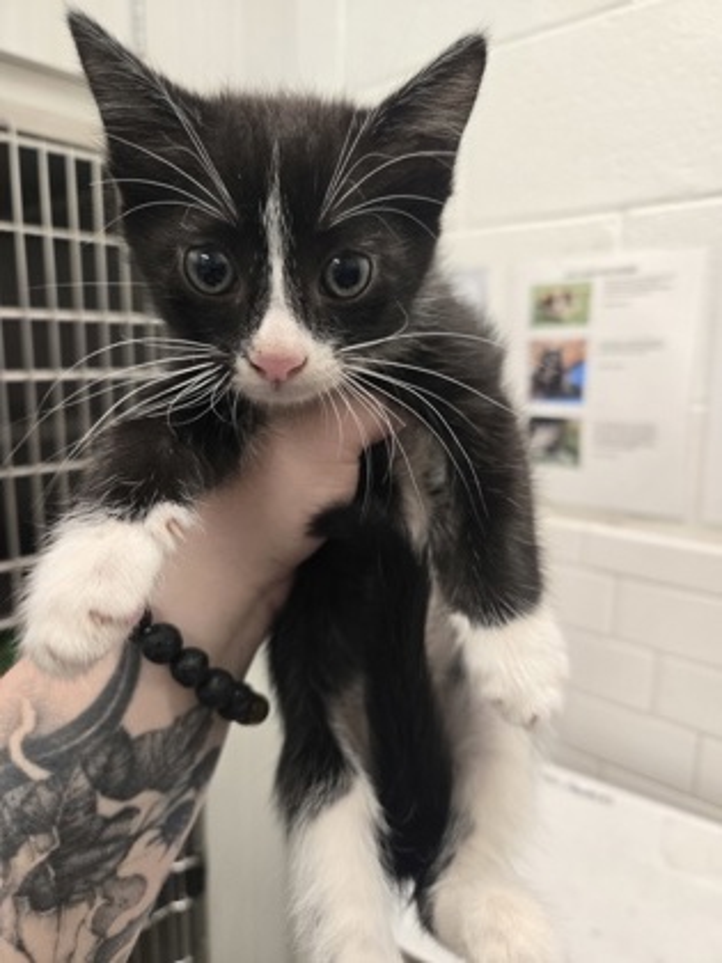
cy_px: 482
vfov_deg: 73.9
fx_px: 640
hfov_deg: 58.9
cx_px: 361
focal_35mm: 23
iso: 200
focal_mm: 5.4
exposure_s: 1/120
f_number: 1.8
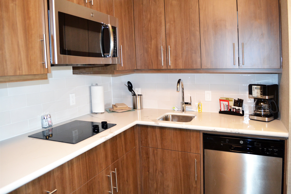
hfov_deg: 67.4
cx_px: 146
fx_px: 218
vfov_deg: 47.9
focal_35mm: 27
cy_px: 97
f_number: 3.5
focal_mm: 18
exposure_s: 1/60
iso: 1250
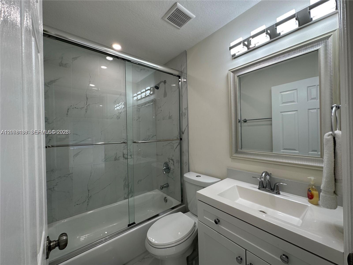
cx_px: 176
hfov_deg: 102.1
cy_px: 132
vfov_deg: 85.7
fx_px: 143
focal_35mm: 14
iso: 50
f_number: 2.2
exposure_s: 1/120
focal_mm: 2.22
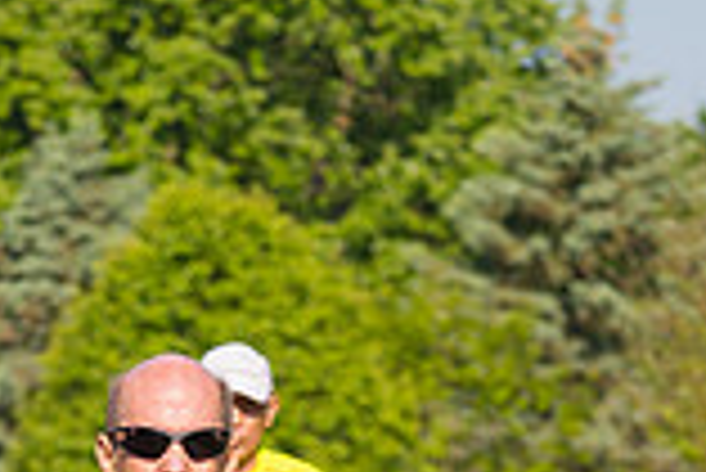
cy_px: 843
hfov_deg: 4.7
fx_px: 8676
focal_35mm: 442
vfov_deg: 3.1
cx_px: 283
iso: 400
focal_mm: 120
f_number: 5.6
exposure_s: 1/2000
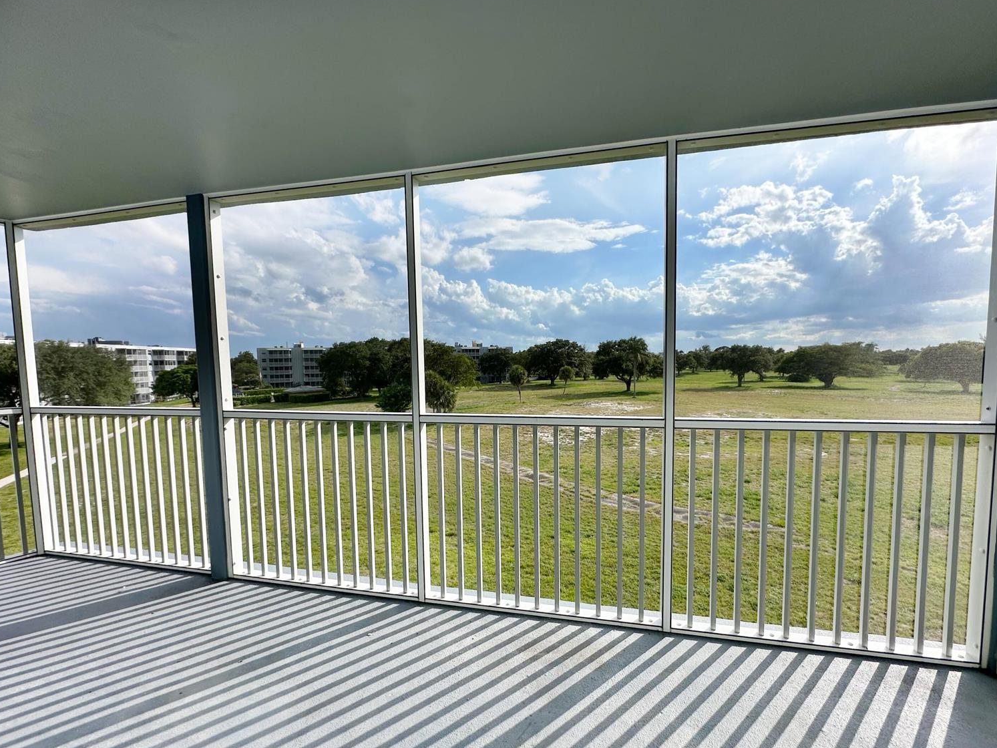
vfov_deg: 81.7
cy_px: 391
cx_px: 516
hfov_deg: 98.1
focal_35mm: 15
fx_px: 432
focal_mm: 2.22
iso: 50
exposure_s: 1/2174
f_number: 2.2
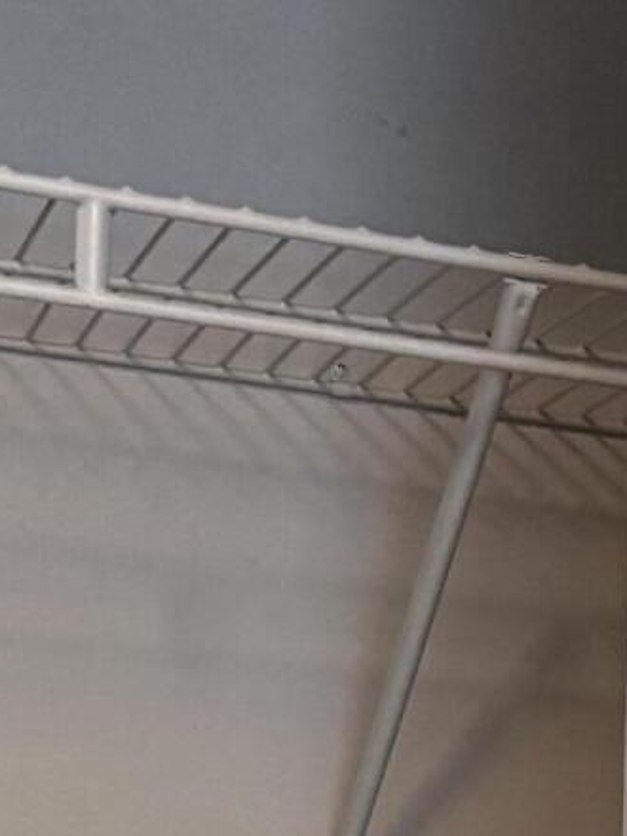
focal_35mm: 109
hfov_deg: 13.4
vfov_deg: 15.9
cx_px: 657
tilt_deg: -7.0
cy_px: 1414
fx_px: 2632
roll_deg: -2.7
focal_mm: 6.76
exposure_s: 1/60
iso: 400
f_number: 1.78
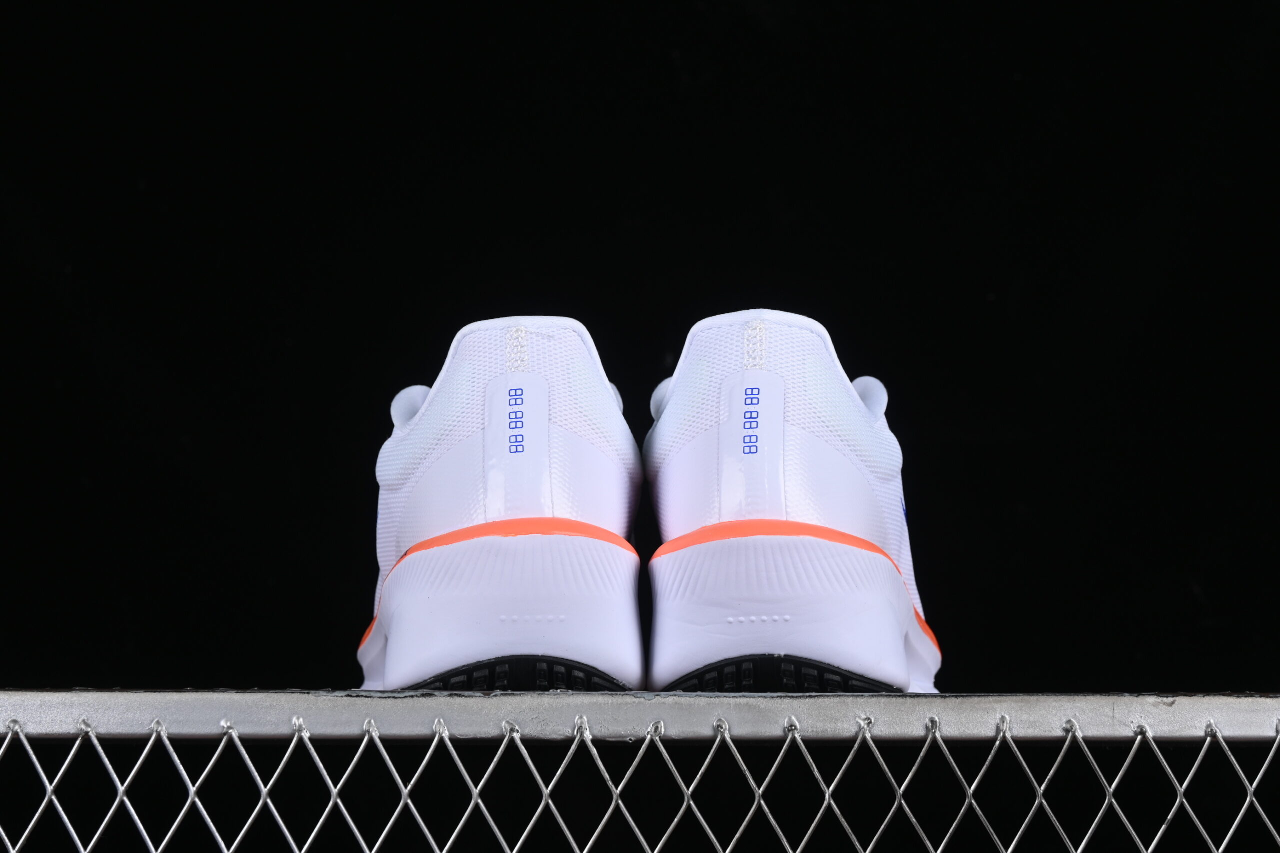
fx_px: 2667
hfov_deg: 27.0
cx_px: 640
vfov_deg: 18.2
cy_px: 426
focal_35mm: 75
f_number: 8
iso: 160
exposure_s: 1/100
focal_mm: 50
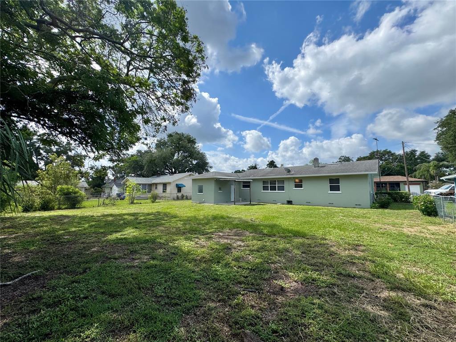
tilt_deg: +5.6
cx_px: 228
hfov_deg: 102.1
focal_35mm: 14
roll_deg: -0.1
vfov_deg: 85.7
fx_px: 184
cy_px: 171
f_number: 2.2
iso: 50
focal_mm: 2.22
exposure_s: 1/2674
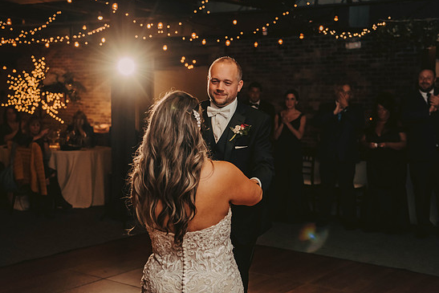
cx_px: 219
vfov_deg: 25.5
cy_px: 152
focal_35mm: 53
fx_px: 646
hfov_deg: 37.5
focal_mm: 50
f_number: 3.2
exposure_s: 1/200
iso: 2000
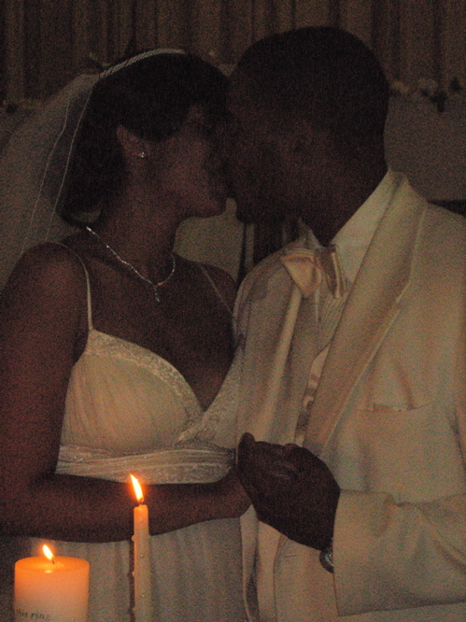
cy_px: 311
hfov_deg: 14.4
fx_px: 1850
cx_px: 233
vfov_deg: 19.1
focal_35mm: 103
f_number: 4.7
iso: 400
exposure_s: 1/161
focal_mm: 21.5
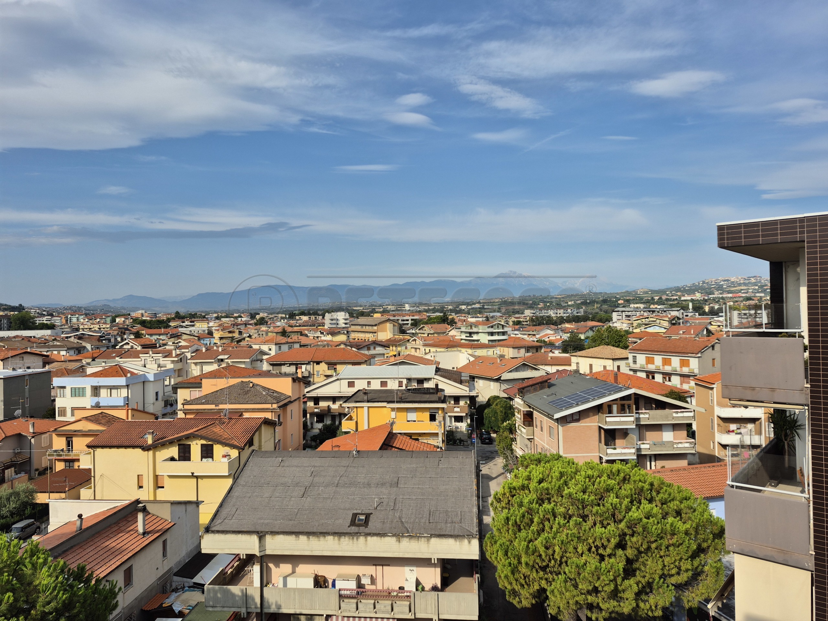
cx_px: 414
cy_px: 310
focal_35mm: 23
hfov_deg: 73.9
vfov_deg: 58.9
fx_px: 550
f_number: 1.8
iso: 25
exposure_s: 1/2104
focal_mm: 5.4
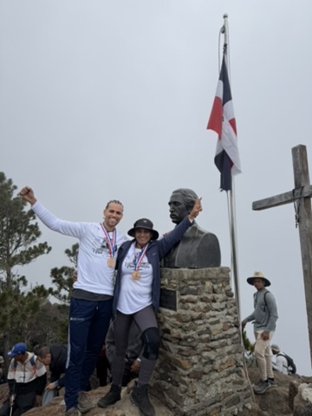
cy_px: 208
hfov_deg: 56.8
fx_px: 288
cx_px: 156
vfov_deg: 71.6
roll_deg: +1.3
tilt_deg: +8.9
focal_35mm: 24
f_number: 1.78
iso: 80
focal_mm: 6.76
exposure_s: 1/10309
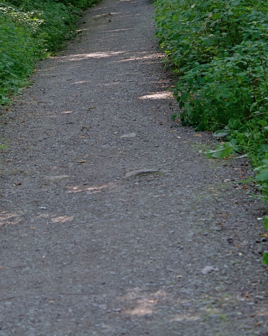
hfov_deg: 9.4
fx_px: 1636
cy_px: 5
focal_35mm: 165
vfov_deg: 11.6
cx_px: 94
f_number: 4
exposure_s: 1/125
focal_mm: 59
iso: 200
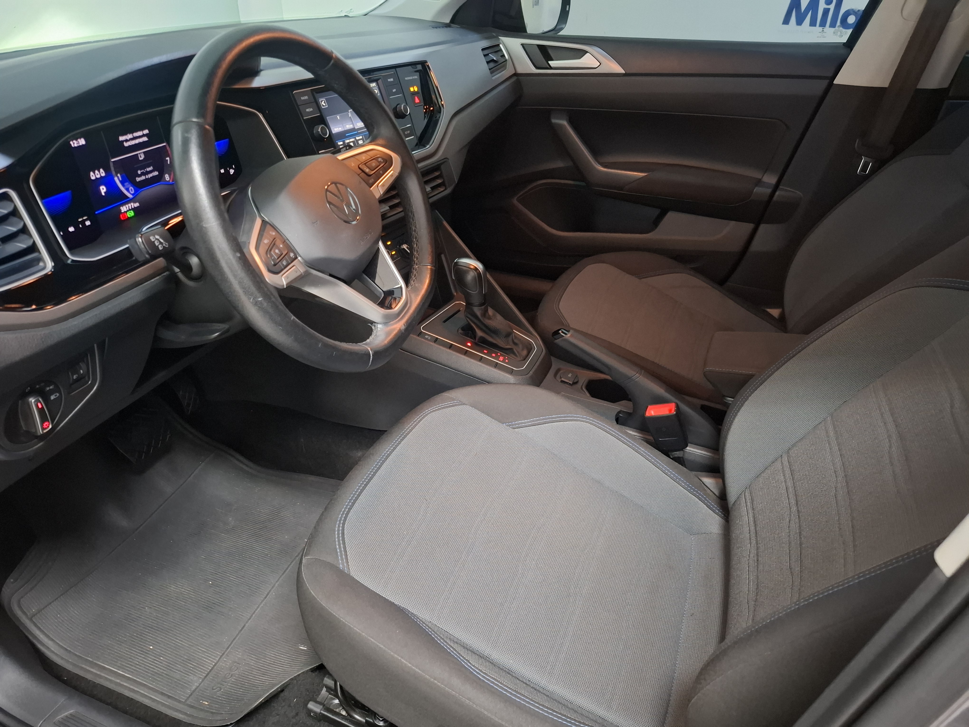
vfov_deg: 58.9
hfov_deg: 73.9
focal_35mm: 23
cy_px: 364
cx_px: 484
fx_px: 644
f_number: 1.8
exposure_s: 1/20
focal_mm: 5.54
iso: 800
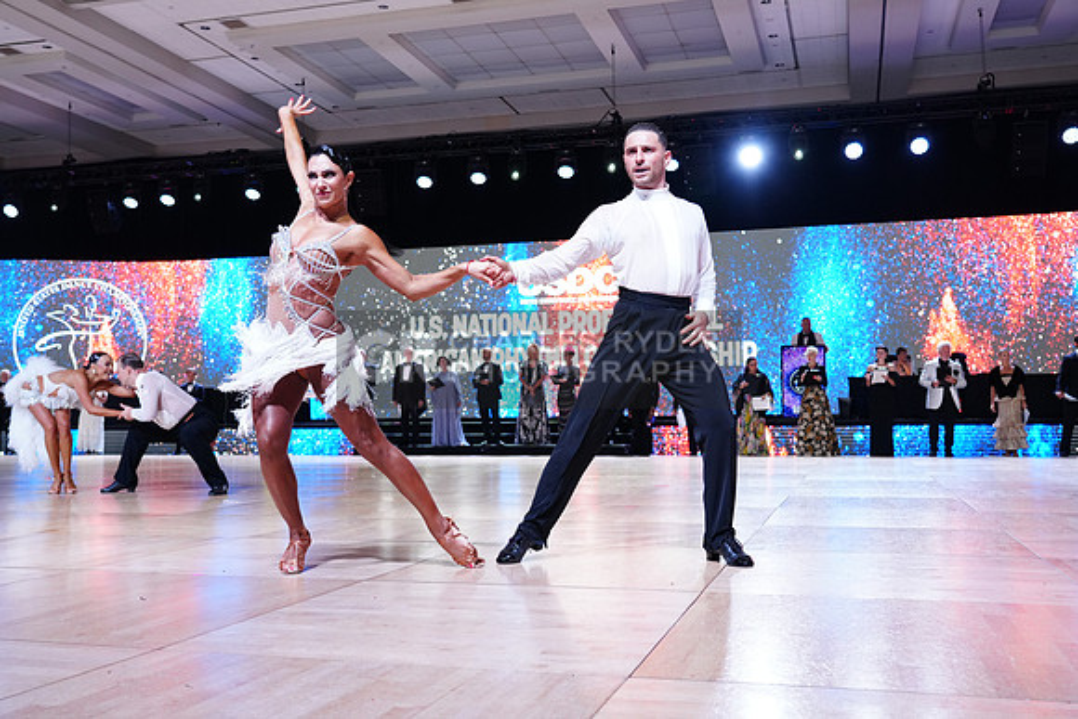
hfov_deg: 55.8
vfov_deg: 38.9
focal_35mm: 34
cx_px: 539
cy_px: 360
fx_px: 1018
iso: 2000
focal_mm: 34
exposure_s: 1/500
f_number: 4.5
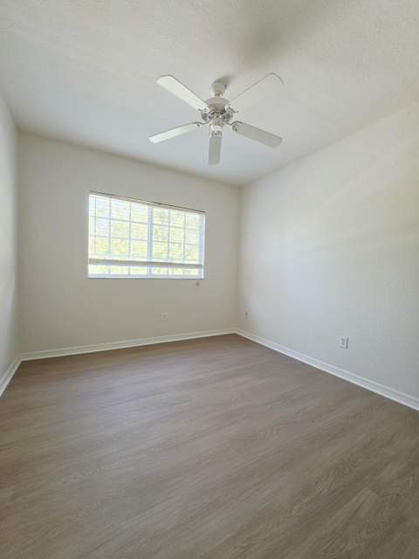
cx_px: 210
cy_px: 280
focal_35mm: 13
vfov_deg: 106.2
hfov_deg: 89.9
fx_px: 210
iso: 160
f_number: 1.9
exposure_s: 1/120
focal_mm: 2.2
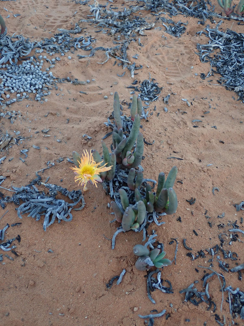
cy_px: 163
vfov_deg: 46.8
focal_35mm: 40
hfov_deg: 36.0
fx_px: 376
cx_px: 122
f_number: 2.8
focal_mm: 7.34
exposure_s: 1/160
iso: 250
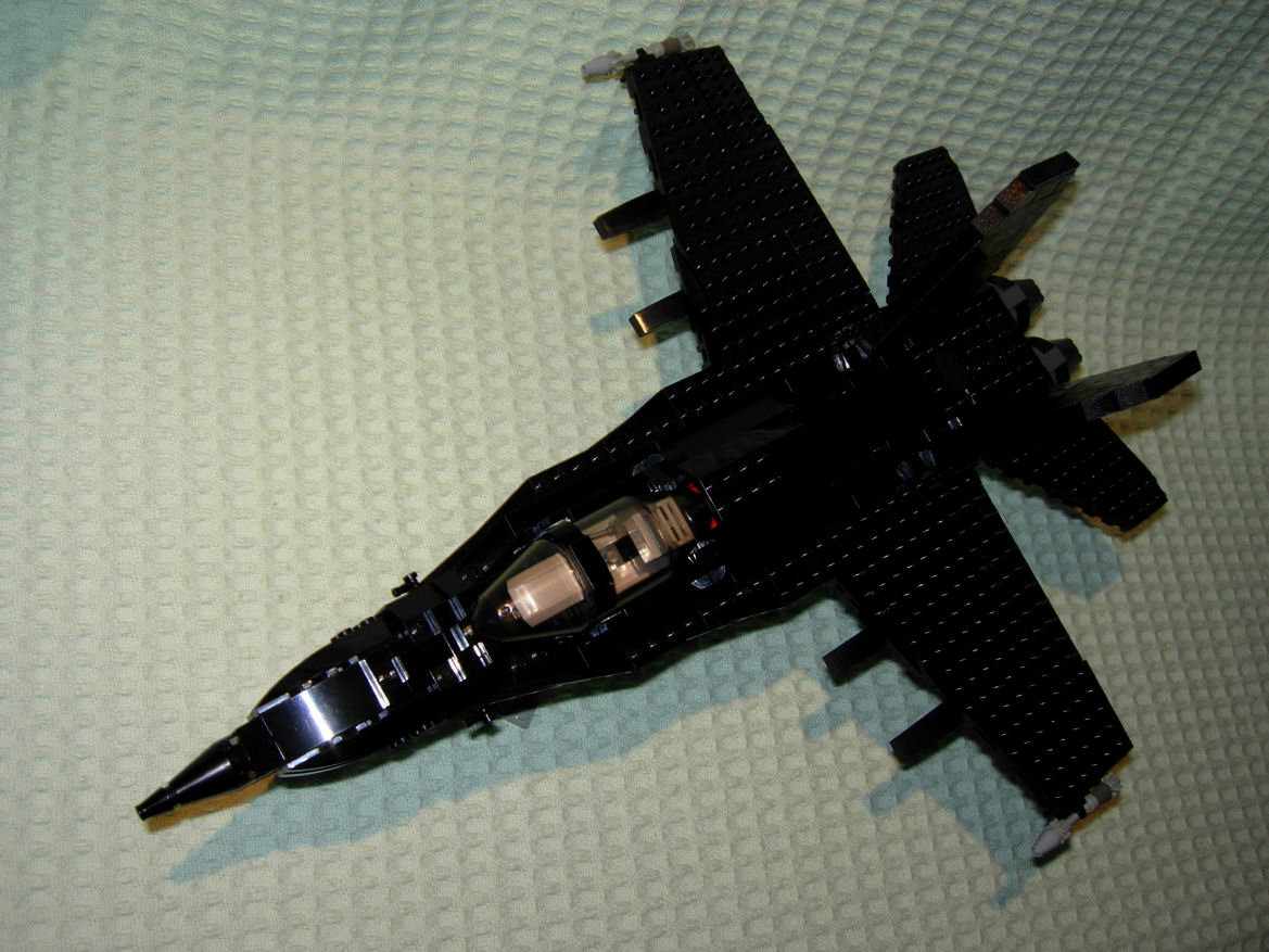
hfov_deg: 51.3
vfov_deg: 39.7
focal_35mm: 36
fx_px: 1320
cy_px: 476
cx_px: 634
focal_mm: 7.5
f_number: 3.8
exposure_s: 1/45.2
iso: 50
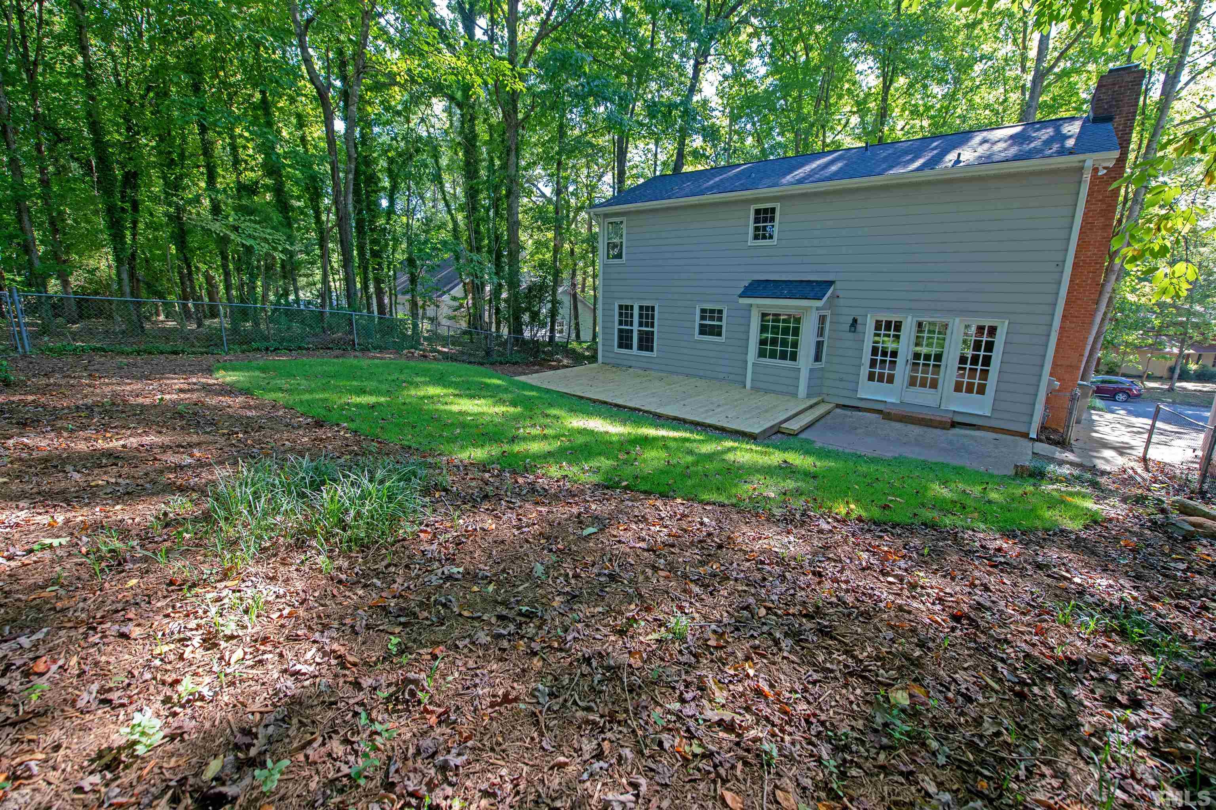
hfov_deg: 104.3
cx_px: 608
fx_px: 473
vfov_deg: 81.2
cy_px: 405
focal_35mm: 14
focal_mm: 14
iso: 500
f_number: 5
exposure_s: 1/80
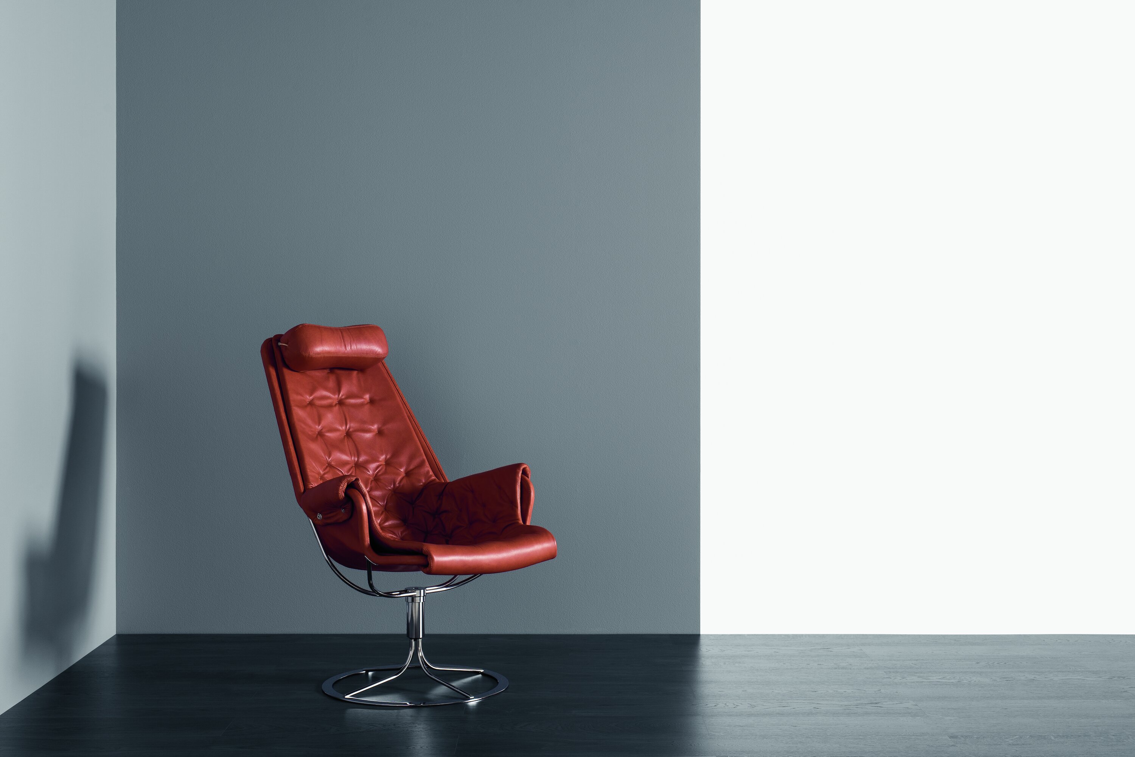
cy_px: 378
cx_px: 568
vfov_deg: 27.0
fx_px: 1576
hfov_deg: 39.6
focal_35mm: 50
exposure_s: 1/100
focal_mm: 50
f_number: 9
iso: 100
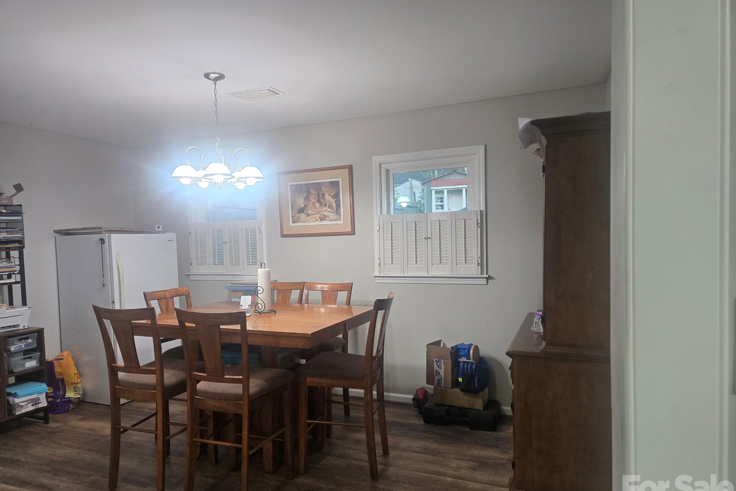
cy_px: 269
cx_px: 368
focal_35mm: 24
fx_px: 491
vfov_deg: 53.1
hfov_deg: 73.7
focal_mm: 5.4
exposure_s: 1/120
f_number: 1.8
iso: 160
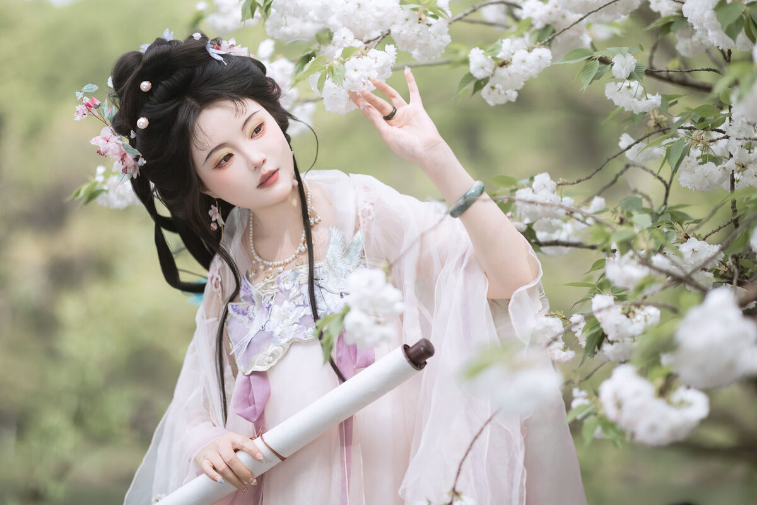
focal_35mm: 85
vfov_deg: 16.1
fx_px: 1787
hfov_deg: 23.9
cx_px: 378
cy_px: 252
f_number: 1.4
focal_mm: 85
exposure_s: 1/2500
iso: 100
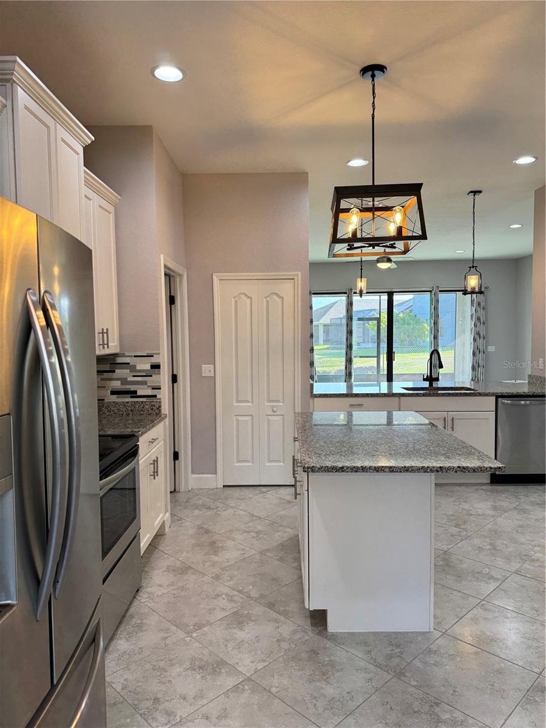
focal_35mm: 24
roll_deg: +0.7
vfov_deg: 71.6
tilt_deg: -4.5
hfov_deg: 56.8
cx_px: 273
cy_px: 364
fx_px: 505
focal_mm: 6.76
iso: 125
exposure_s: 1/120
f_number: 1.78
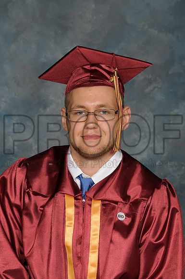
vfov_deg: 13.7
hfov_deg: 9.1
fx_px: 1160
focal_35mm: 150
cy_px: 140
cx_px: 92
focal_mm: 100
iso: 250
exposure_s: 1/200
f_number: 9
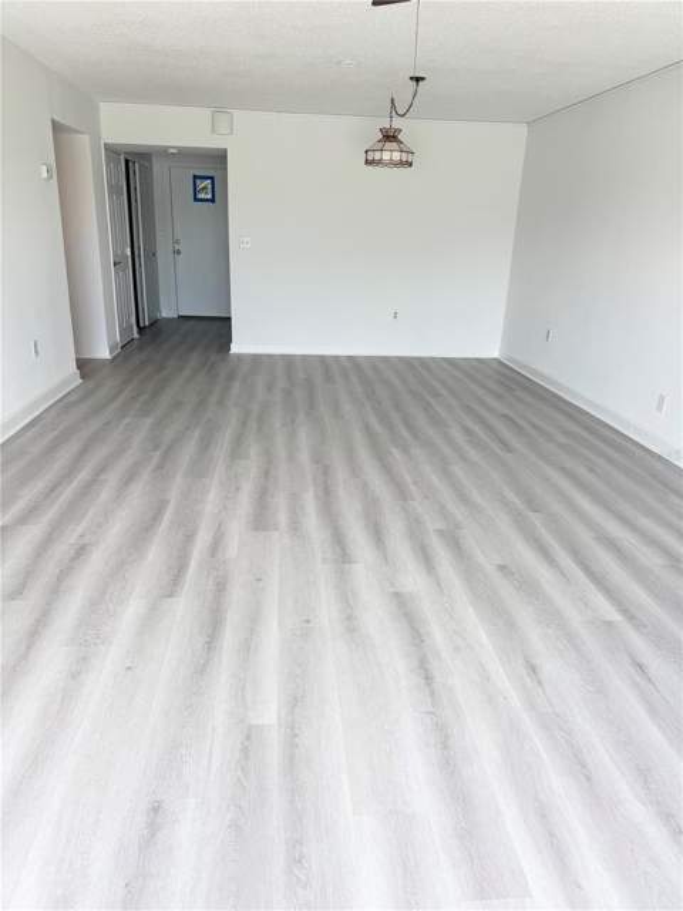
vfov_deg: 71.6
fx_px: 631
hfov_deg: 56.8
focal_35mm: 24
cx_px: 342
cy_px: 456
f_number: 1.78
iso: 64
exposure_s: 1/222
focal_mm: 6.76
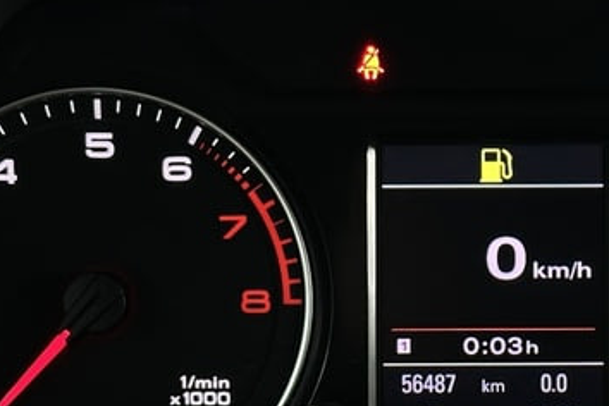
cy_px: 274
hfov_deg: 16.0
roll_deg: -0.3
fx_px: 2148
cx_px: 502
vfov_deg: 10.8
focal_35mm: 127
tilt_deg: -26.5
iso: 200
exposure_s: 1/50
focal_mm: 6.86
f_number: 1.78
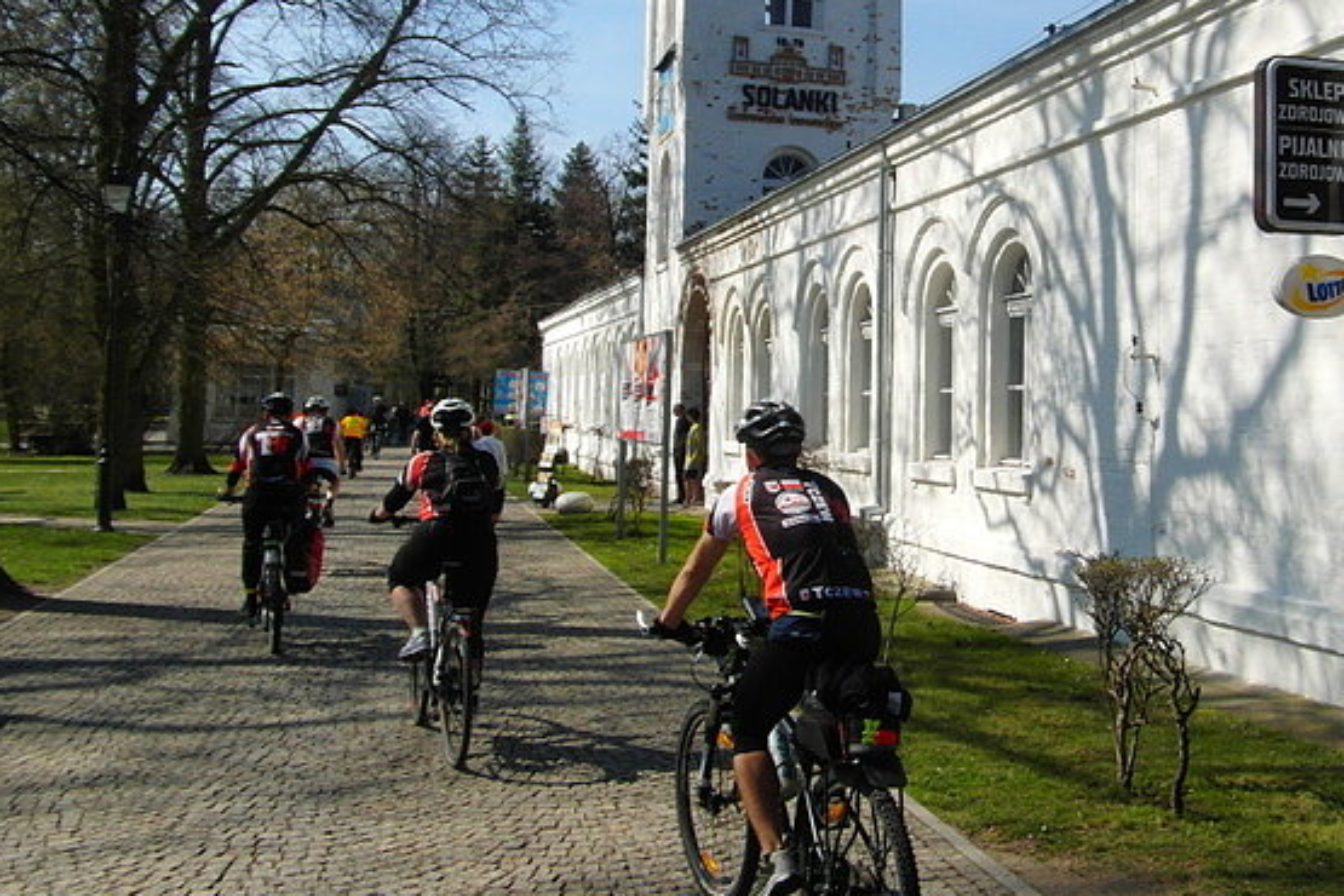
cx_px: 879
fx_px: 1344
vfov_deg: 36.6
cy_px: 332
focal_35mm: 36
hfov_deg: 52.3
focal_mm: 4
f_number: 3.6
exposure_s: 1/1000
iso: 100
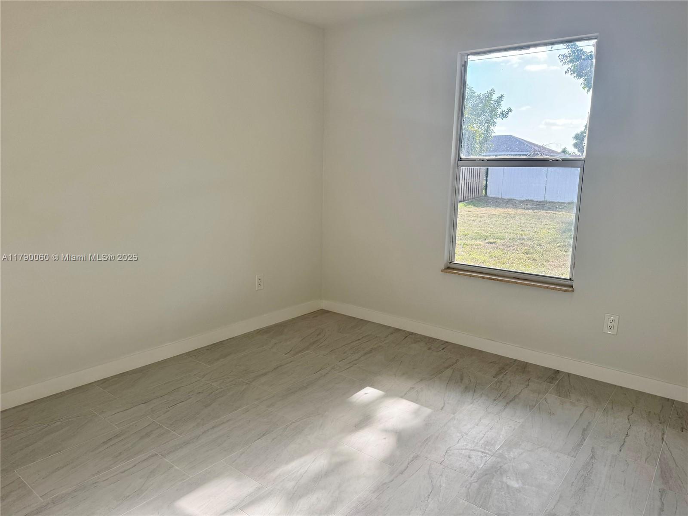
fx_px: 477
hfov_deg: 71.6
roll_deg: +0.5
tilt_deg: -10.6
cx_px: 344
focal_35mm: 24
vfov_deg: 56.8
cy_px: 258
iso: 80
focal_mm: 6.76
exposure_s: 1/488
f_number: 1.78
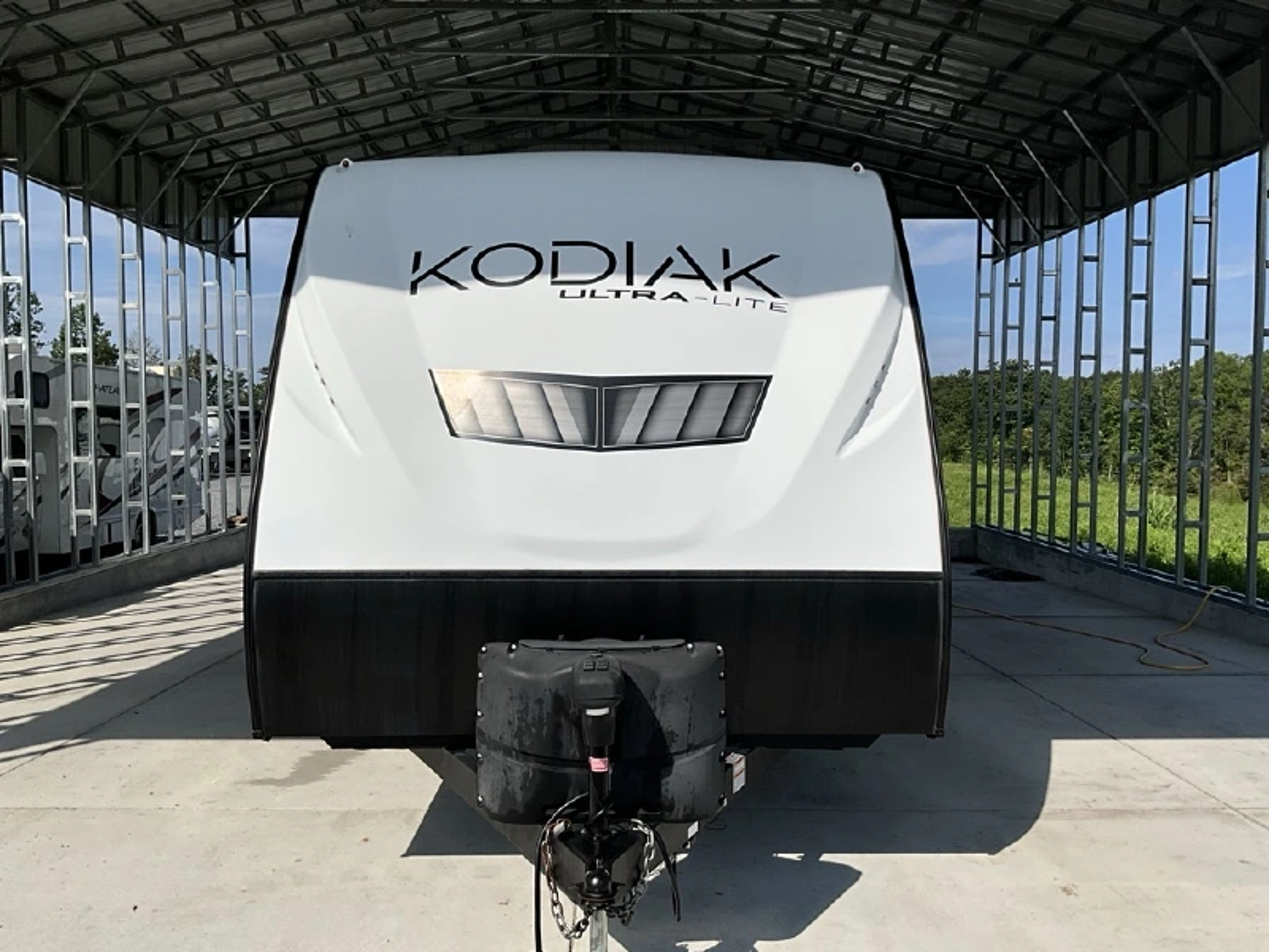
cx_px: 634
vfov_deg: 48.2
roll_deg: +0.9
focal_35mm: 29
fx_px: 1063
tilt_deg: -1.7
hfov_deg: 61.7
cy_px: 476
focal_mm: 3
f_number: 1.8
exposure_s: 1/5263
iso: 25
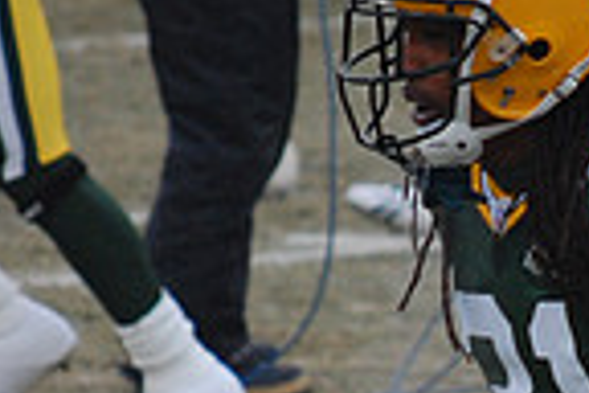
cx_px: 524
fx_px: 19763
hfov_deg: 1.7
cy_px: 315
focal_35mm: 1208
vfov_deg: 1.1
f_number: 5.6
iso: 800
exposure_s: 1/1250
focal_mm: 200
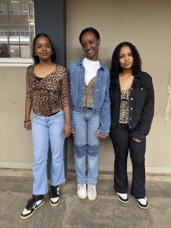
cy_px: 107
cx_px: 84
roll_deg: -0.6
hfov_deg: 53.1
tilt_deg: -12.6
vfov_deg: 67.2
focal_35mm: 26
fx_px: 171
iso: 80
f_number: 1.78
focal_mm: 6.76
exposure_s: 1/122
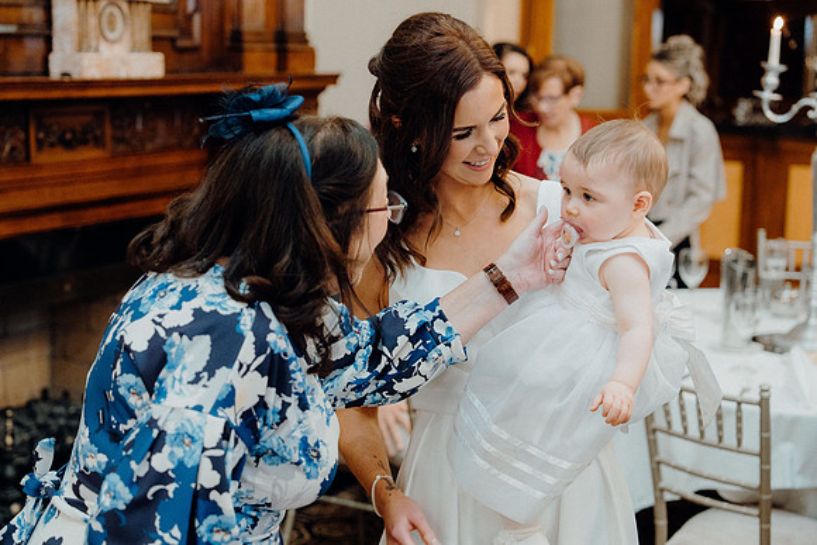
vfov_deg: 20.6
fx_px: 1498
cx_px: 408
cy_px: 272
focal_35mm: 66
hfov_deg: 30.5
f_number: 3.5
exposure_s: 1/160
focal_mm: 66
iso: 3200
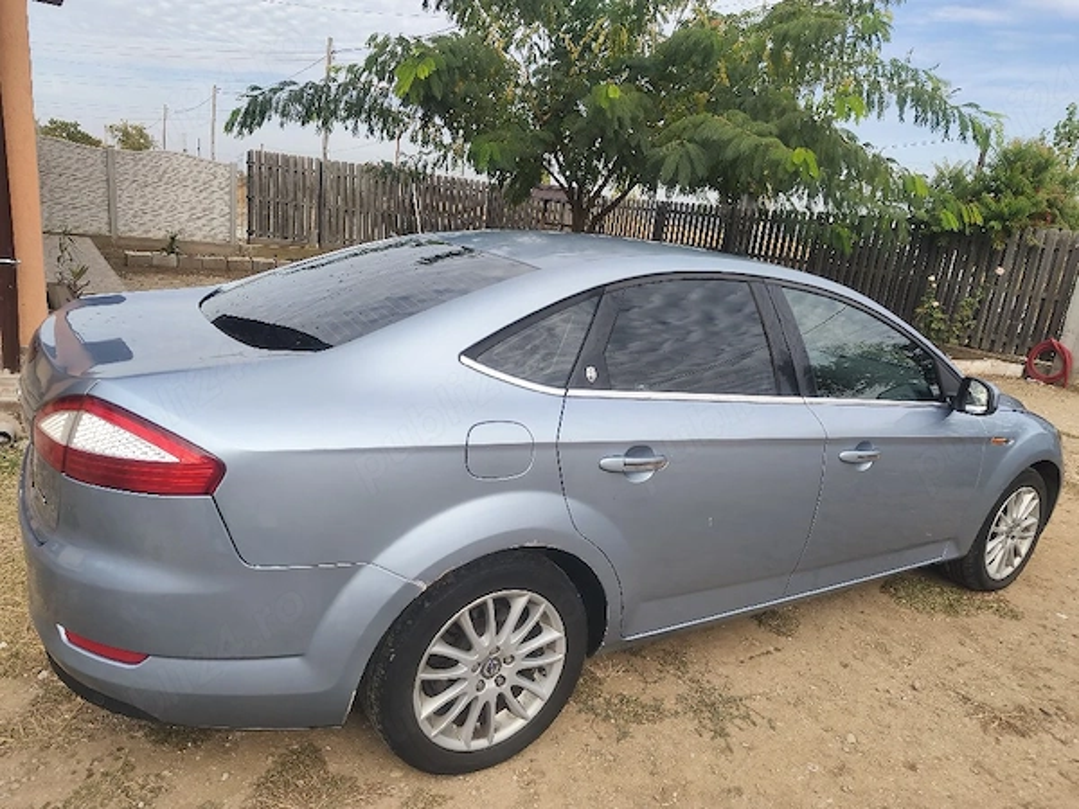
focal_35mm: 23
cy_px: 404
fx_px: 717
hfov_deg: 73.9
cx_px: 540
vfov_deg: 58.9
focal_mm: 6.18
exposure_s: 1/588
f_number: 1.65
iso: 50
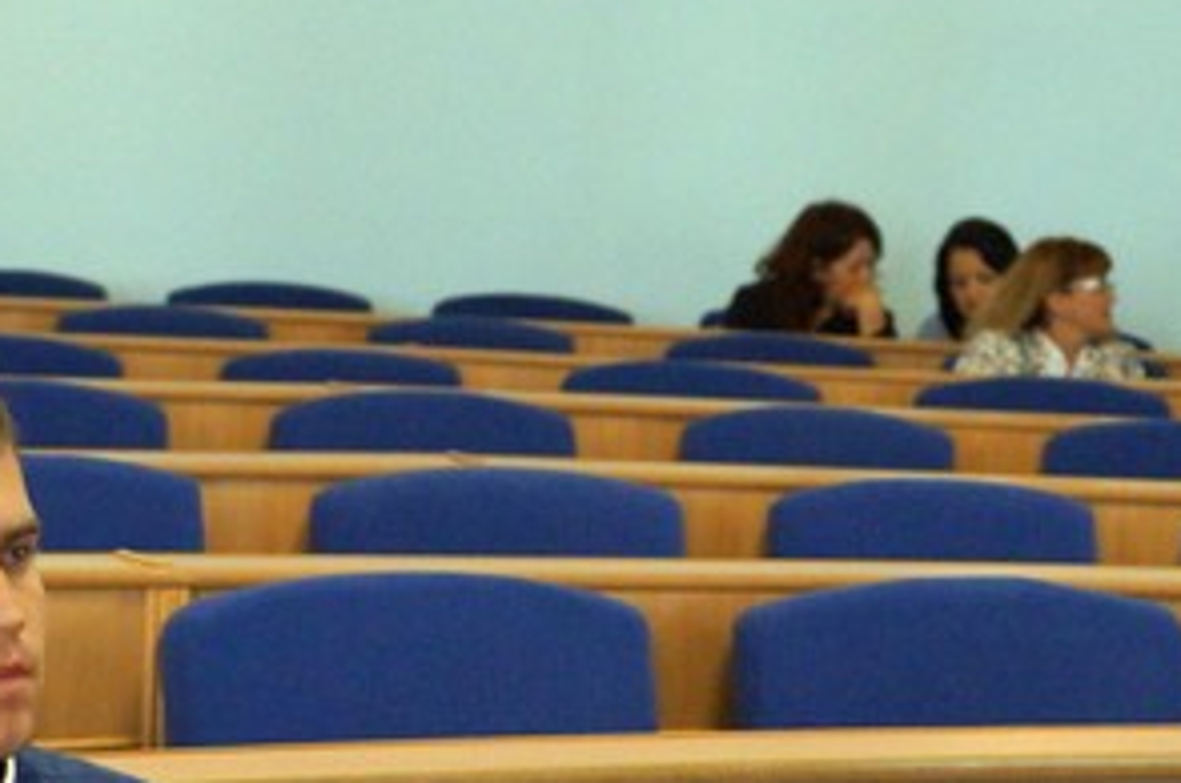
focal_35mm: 125
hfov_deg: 16.4
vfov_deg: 10.9
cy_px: 448
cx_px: 679
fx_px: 4100
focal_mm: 35
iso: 2500
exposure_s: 1/160
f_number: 4.5
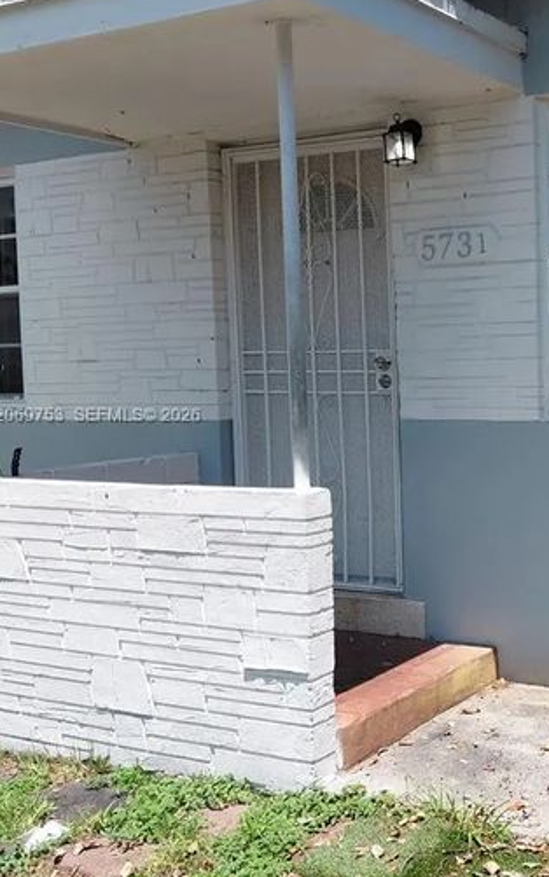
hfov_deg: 27.2
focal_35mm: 45
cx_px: 530
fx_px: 1077
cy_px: 417
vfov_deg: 44.3
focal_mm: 4.69
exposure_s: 1/2005
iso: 50
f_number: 1.8
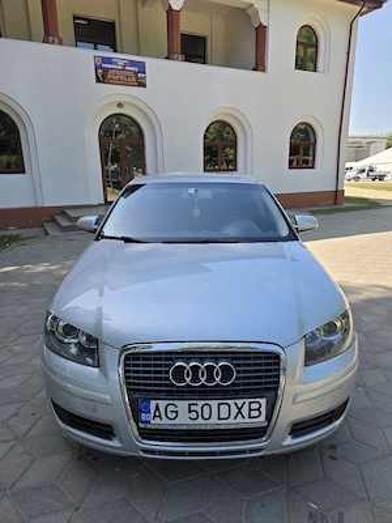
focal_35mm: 23
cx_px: 196
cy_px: 262
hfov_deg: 58.9
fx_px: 347
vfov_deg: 73.9
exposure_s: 1/2500
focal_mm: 6.3
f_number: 1.7
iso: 80
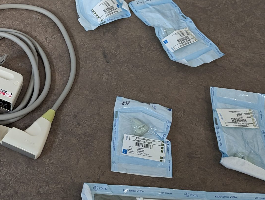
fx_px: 437
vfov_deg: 25.6
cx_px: 13
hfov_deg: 31.7
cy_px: 69
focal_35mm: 57
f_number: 1.85
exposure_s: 1/33.3
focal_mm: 6.81
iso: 169
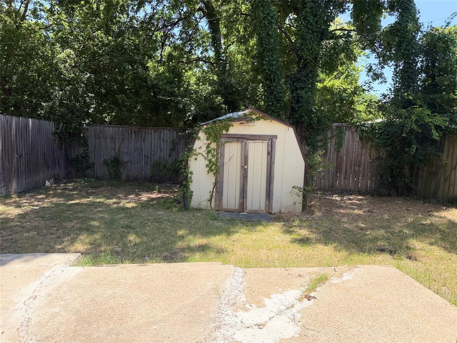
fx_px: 317
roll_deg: -1.0
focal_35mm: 24
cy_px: 172
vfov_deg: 56.8
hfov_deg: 71.6
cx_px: 228
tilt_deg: -5.4
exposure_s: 1/1901
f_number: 1.78
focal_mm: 6.76
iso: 80
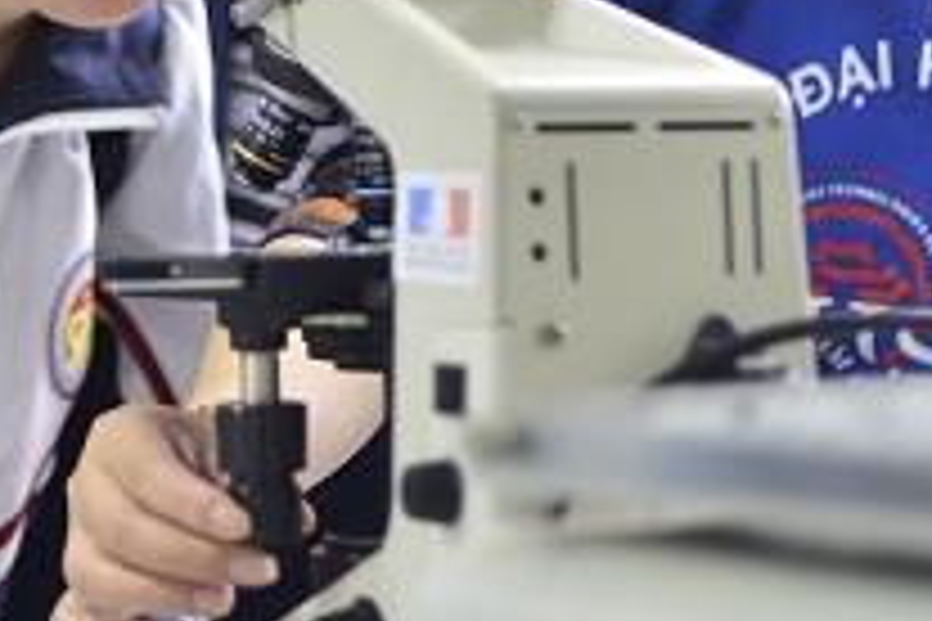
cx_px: 77
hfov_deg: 17.1
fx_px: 3055
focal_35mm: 118
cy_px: -97
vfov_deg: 11.4
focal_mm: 35
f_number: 2.2
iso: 640
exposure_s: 1/80
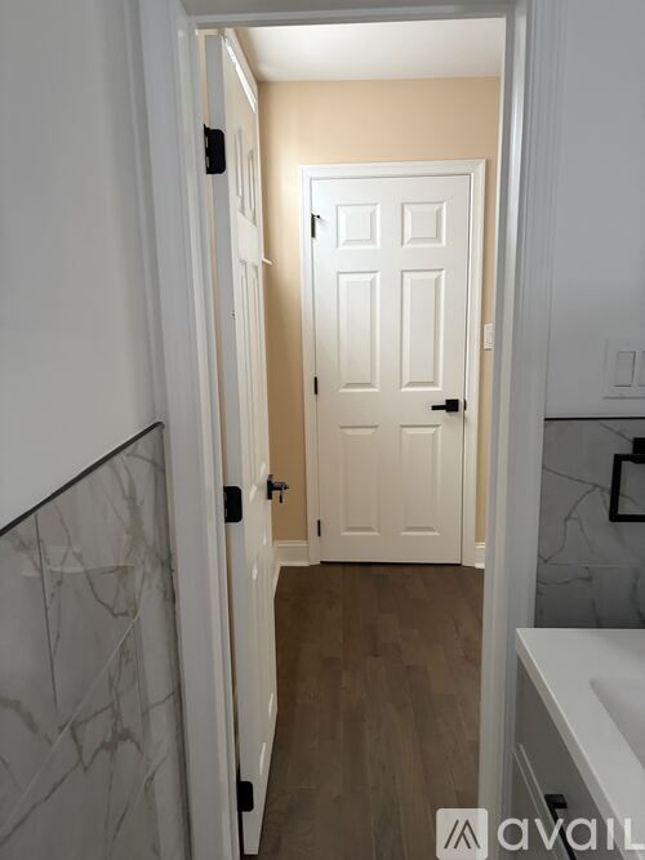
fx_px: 646
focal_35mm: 26
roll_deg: +1.7
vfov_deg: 67.3
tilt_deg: -10.4
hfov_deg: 53.0
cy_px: 430
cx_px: 322
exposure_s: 1/60
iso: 250
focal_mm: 5.96
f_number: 1.6
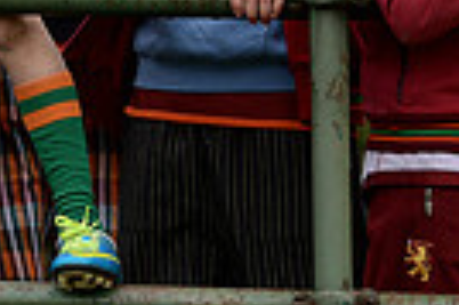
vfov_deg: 4.5
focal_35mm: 303
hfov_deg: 6.7
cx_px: -199
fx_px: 3859
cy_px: -259
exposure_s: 1/400
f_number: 4
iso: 250
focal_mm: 70
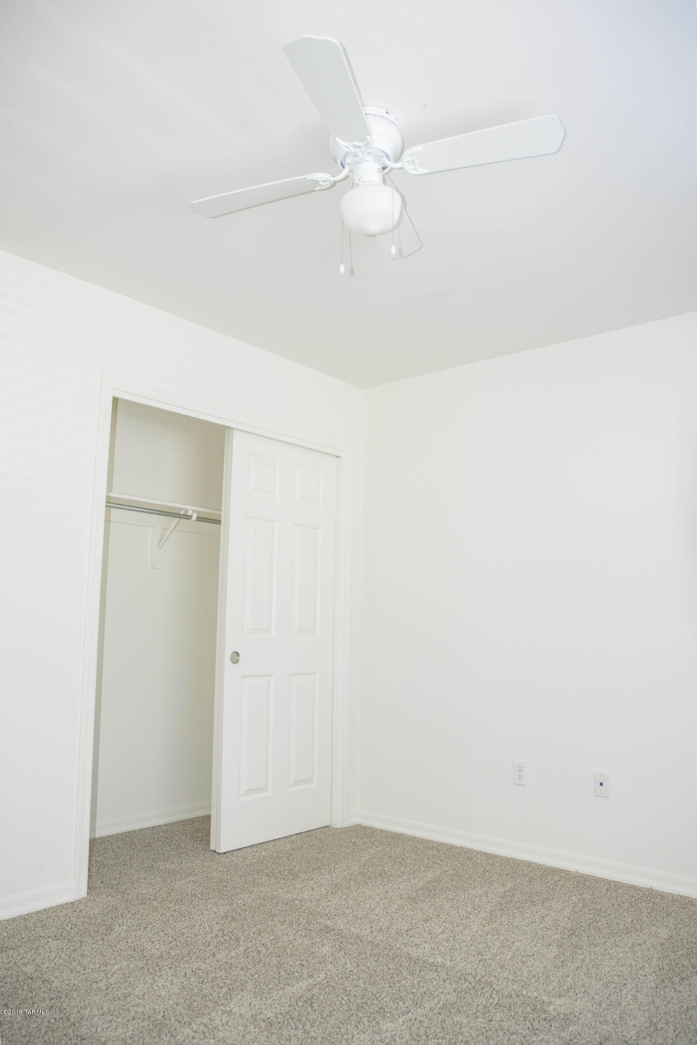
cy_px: 522
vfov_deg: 73.7
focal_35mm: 24
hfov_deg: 53.2
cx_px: 348
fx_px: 696
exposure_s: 1/100
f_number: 3.5
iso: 2000
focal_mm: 24
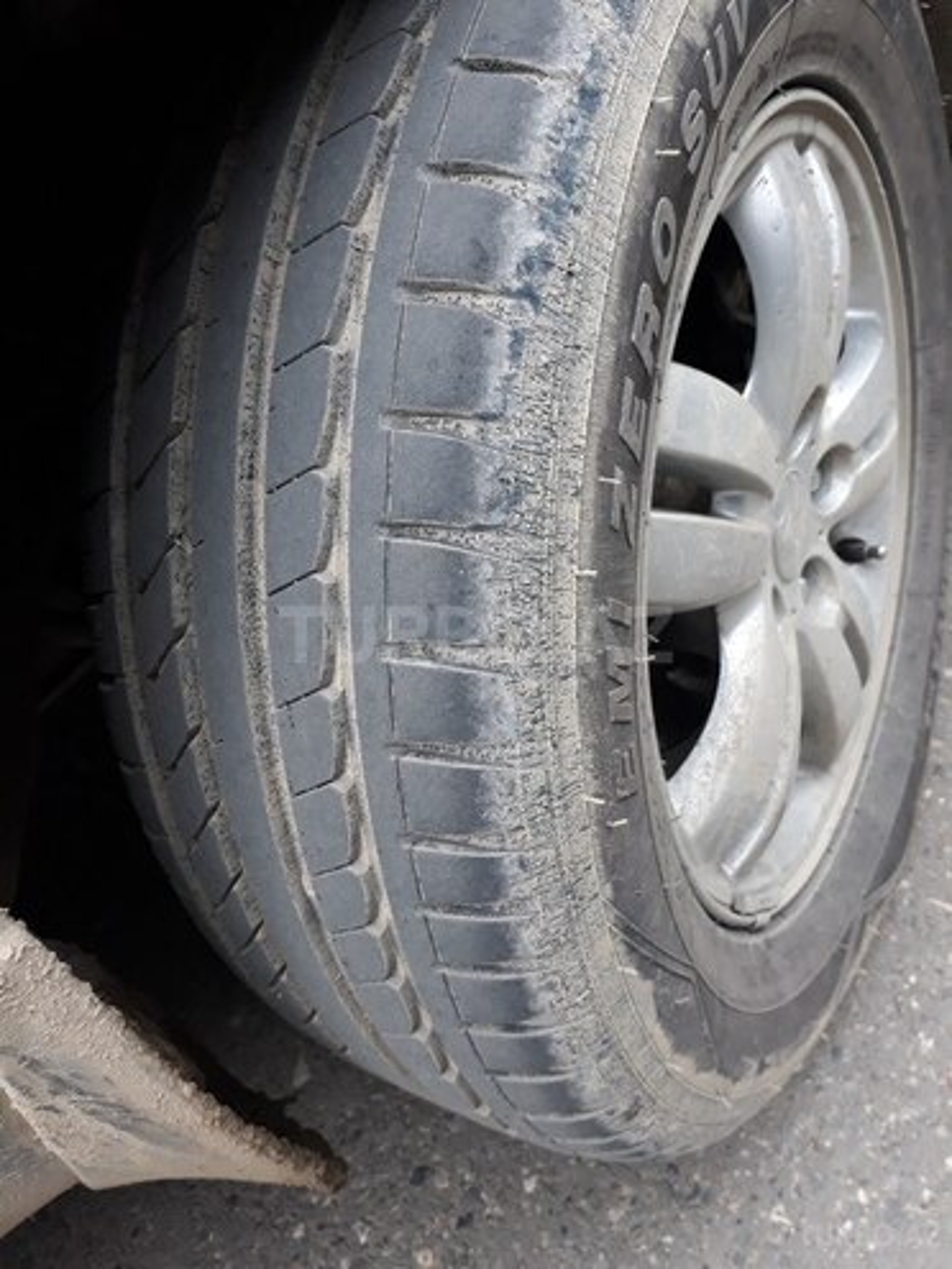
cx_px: 476
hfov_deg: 51.4
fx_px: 990
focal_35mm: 27
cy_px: 634
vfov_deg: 65.3
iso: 50
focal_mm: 3.6
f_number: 1.9
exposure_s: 1/100
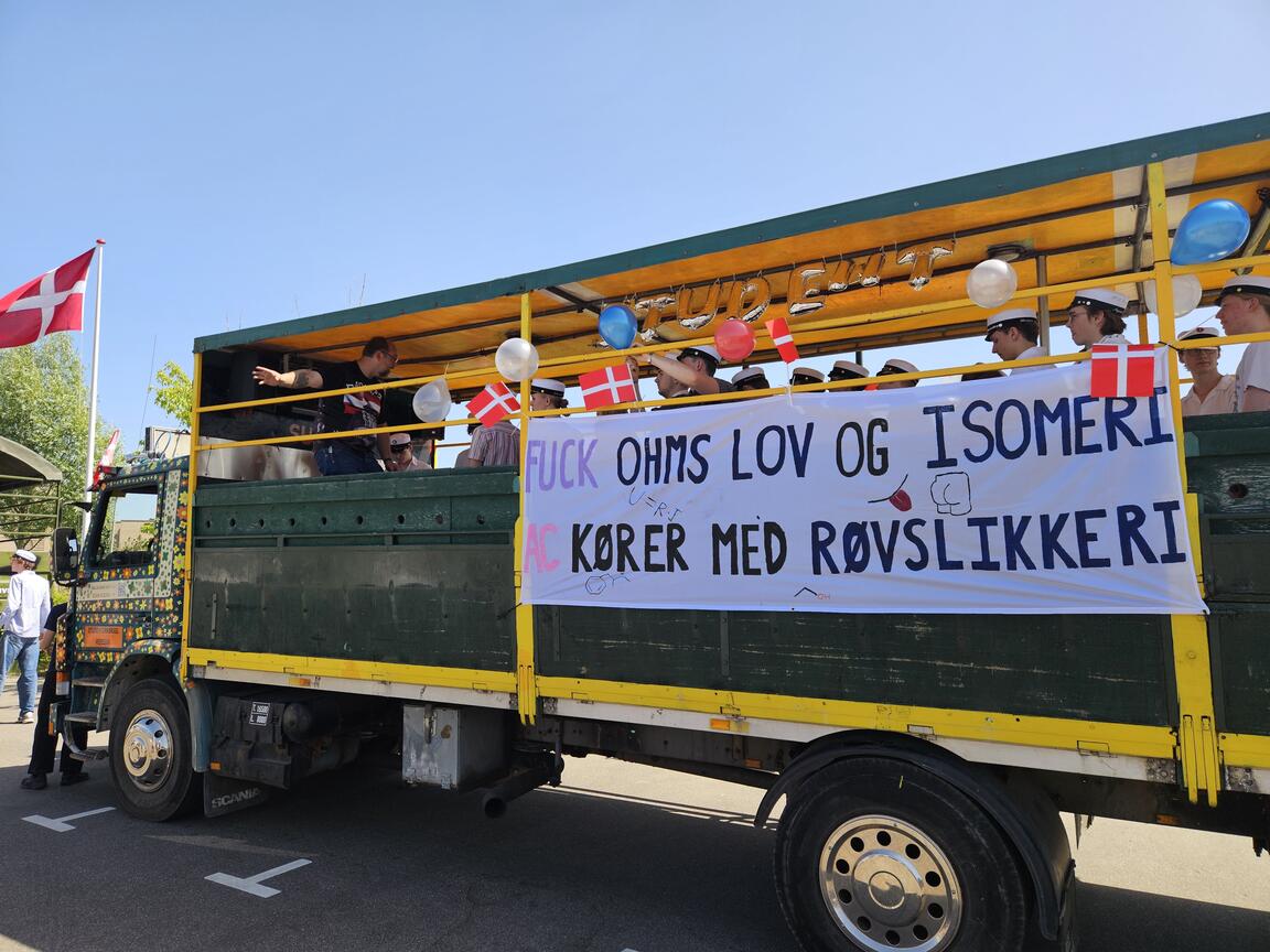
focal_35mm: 23
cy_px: 476
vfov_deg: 58.9
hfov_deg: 73.9
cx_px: 635
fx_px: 844
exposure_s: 1/823
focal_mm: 5.4
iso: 25
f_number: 1.8
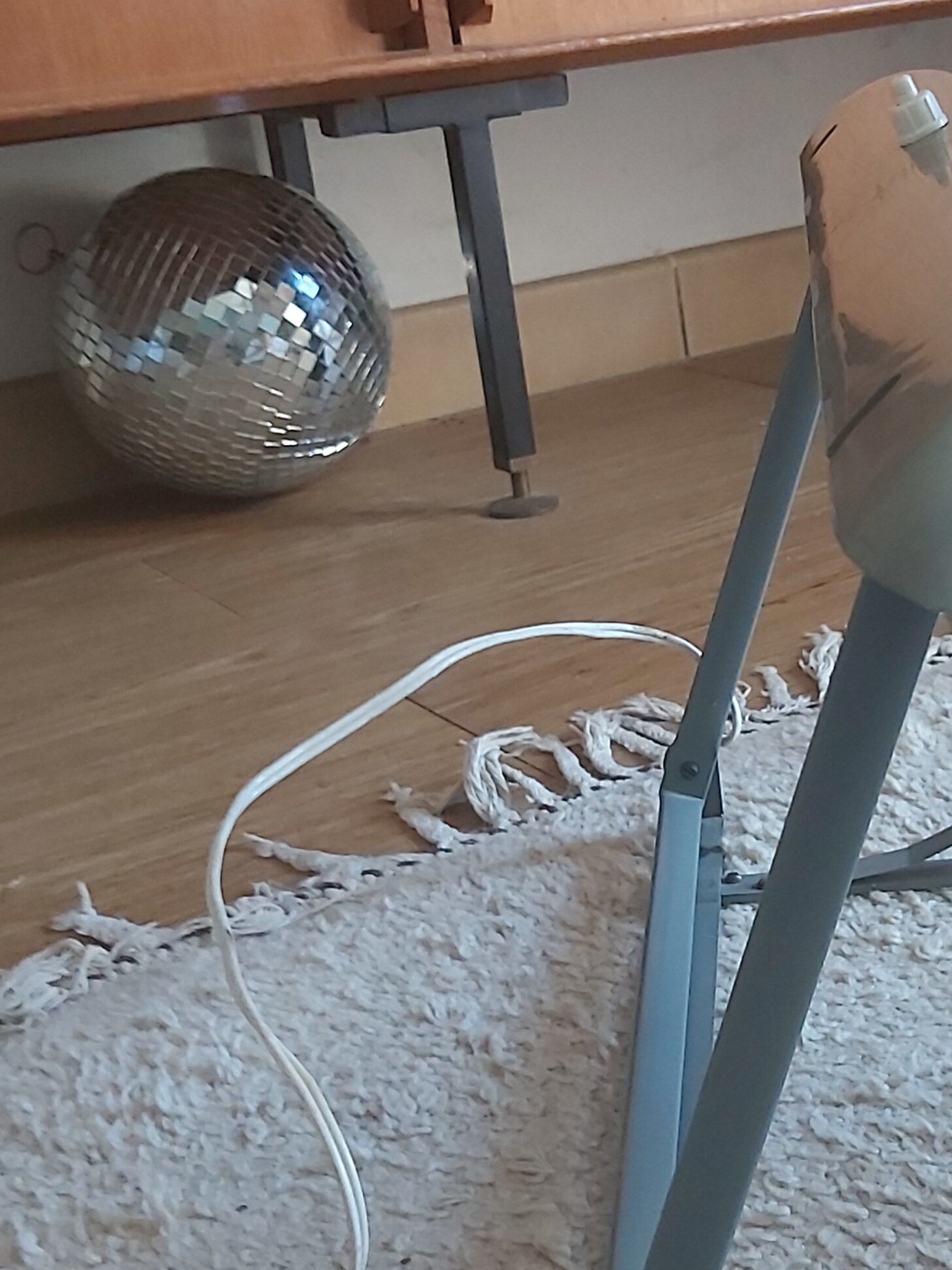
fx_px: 1980
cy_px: 702
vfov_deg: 35.5
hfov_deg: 26.4
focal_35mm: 54
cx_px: 806
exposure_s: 1/50
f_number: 1.7
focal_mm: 3.92
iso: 250
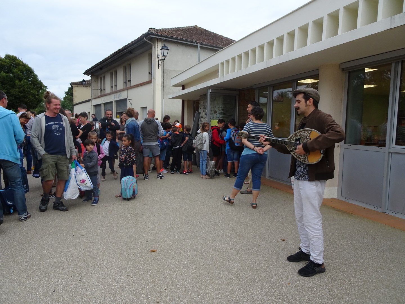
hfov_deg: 71.6
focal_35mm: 24
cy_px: 152
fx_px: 281
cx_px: 202
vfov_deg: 56.8
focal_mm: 4.1
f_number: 3.5
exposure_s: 1/80
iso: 80
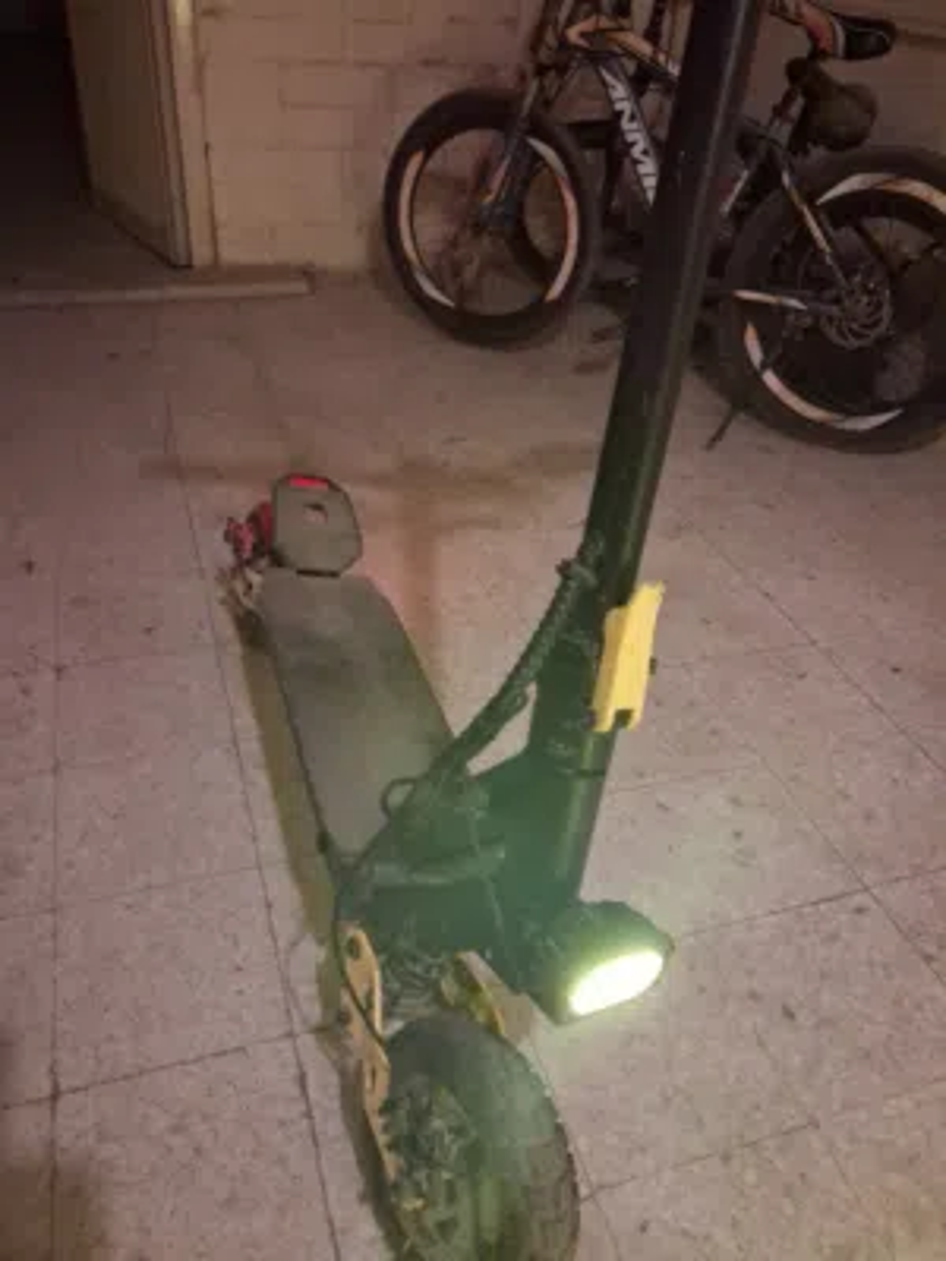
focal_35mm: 27
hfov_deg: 51.4
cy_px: 630
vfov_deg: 65.3
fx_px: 984
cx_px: 473
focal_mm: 4
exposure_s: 1/24
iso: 800
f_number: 1.8
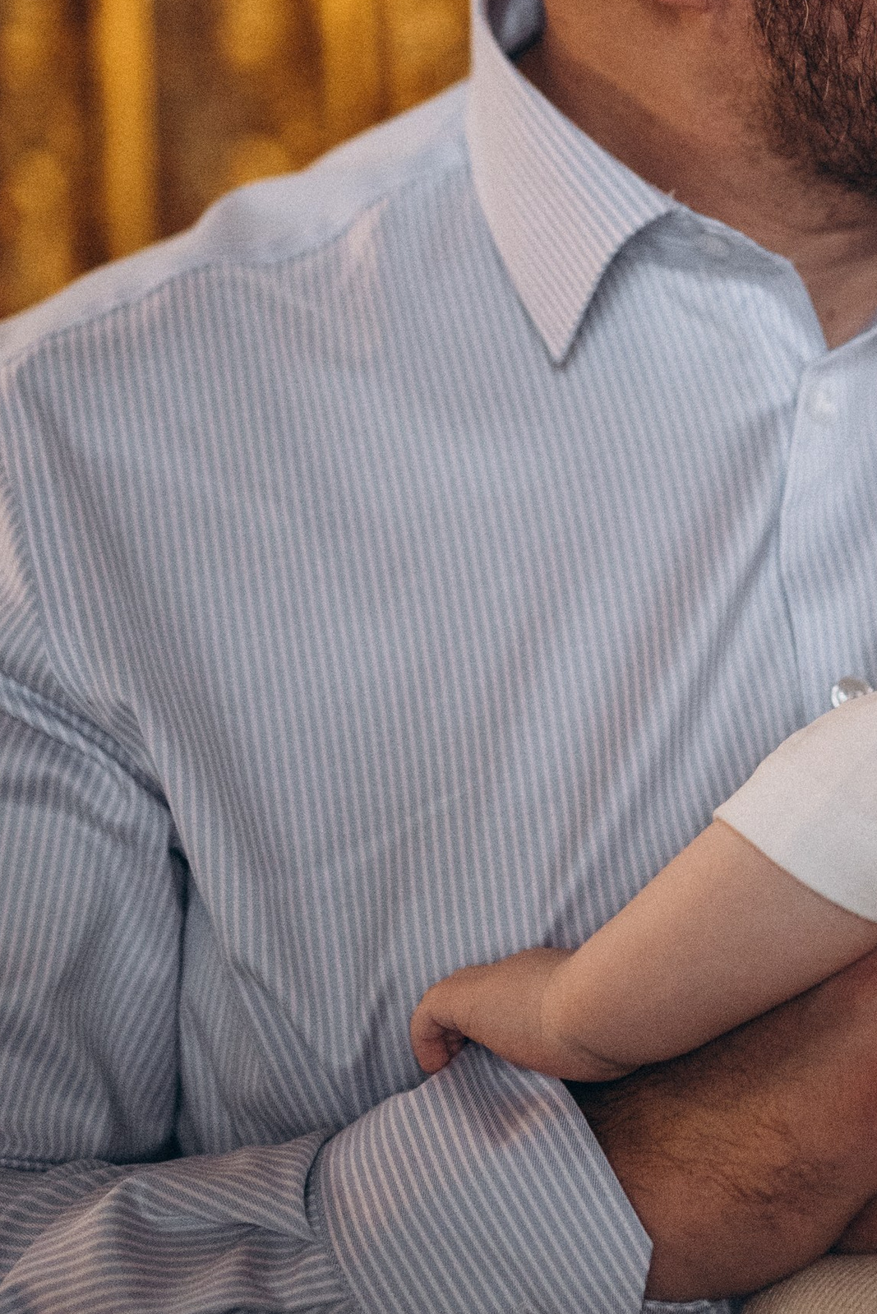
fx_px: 3066
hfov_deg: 16.0
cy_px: 334
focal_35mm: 84
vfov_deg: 23.9
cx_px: 853
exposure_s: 1/200
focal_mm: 35
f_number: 1.8
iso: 2000
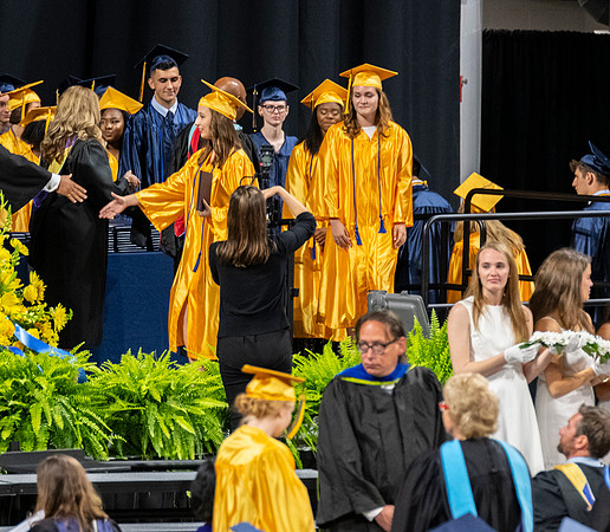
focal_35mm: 400
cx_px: 202
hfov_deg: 4.7
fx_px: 7484
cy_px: 233
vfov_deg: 4.1
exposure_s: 1/200
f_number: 4
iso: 2000
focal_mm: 190
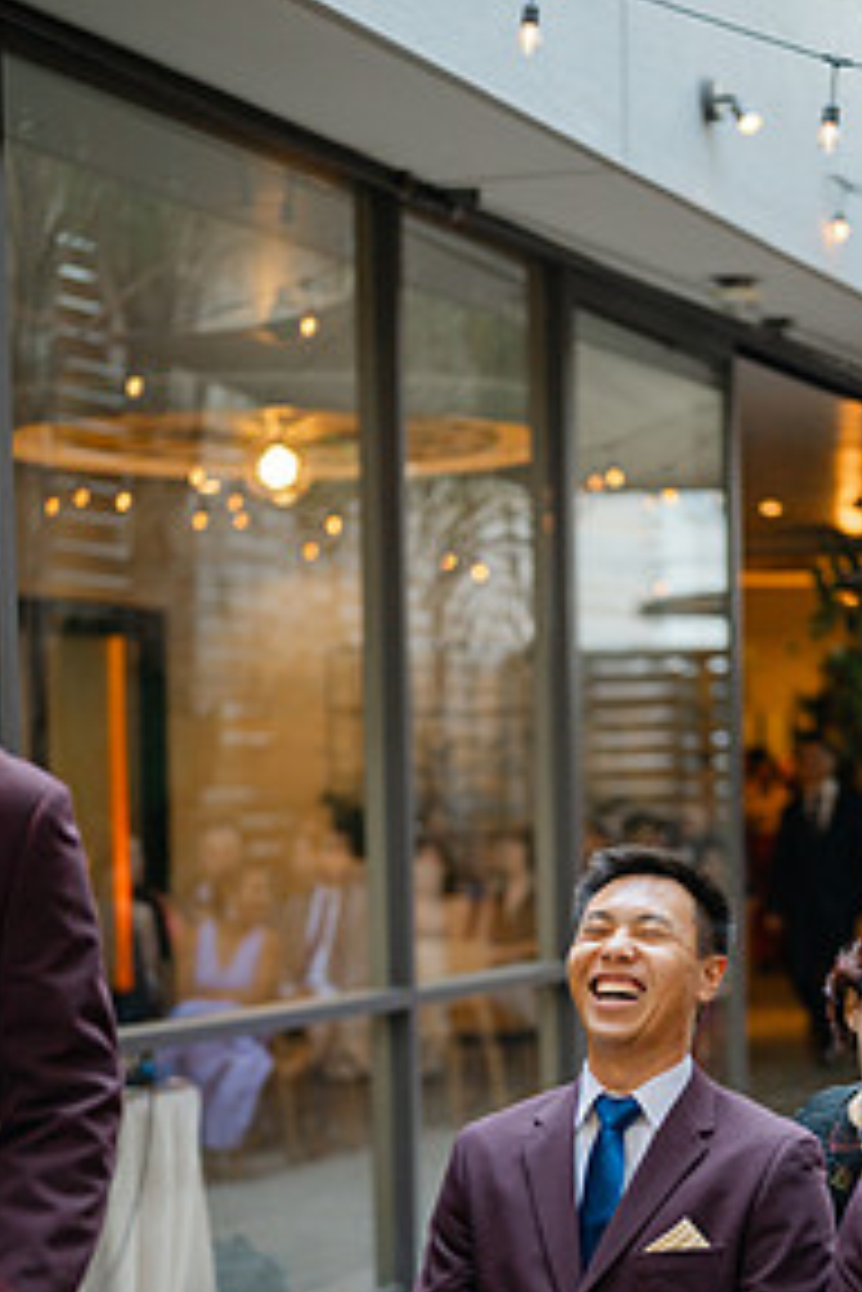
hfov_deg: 17.4
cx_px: 629
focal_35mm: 78
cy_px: 969
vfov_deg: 25.7
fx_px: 2801
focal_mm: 50
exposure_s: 1/160
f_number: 1.8
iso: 250
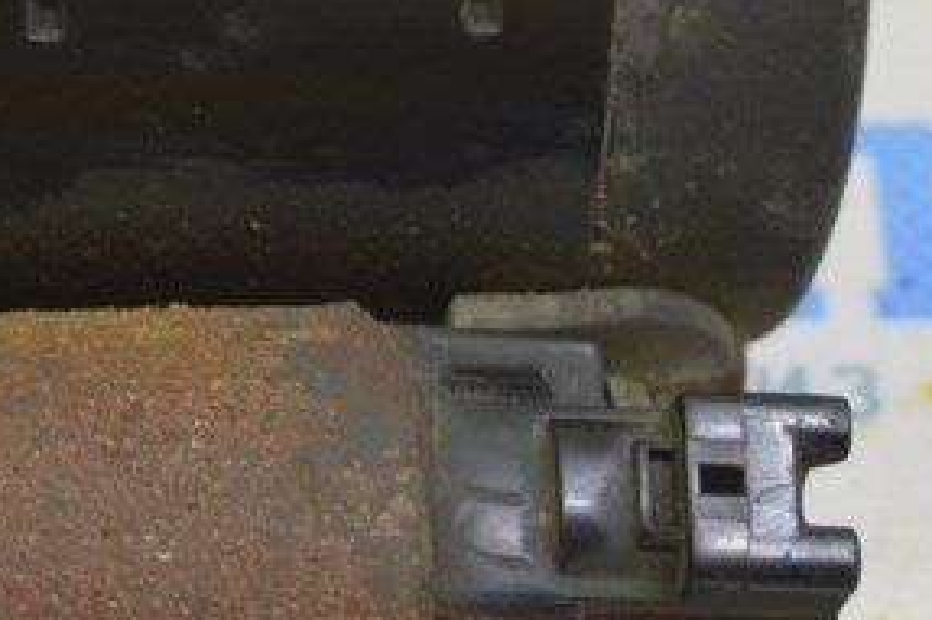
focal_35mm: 193
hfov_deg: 10.4
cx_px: -276
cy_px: 115
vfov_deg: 7.1
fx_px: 4993
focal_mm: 36
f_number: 5.6
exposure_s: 1/20
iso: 400
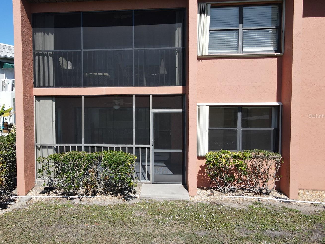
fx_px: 272
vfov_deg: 48.2
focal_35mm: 29
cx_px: 135
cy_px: 116
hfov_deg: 61.3
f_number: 2.8
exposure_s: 1/725
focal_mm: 4.5
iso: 100
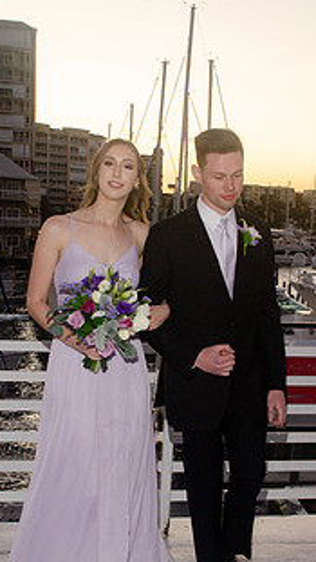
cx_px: 188
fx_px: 879
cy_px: 349
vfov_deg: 35.3
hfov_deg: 20.4
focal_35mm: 59
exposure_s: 1/125
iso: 400
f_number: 5.6
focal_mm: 26
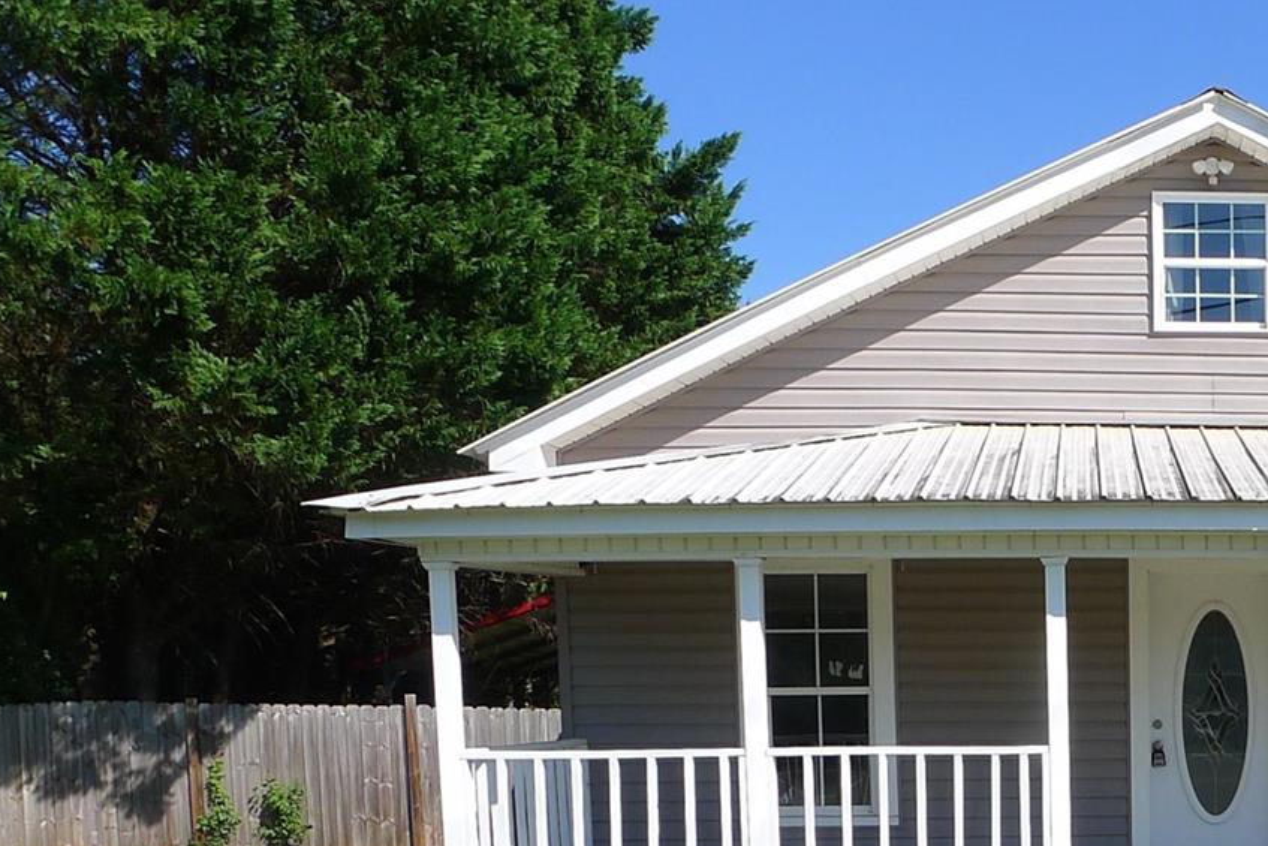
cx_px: 1293
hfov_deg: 31.6
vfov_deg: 22.1
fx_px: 2043
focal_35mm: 58
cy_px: 925
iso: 80
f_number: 4
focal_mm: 5.1
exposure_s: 1/500
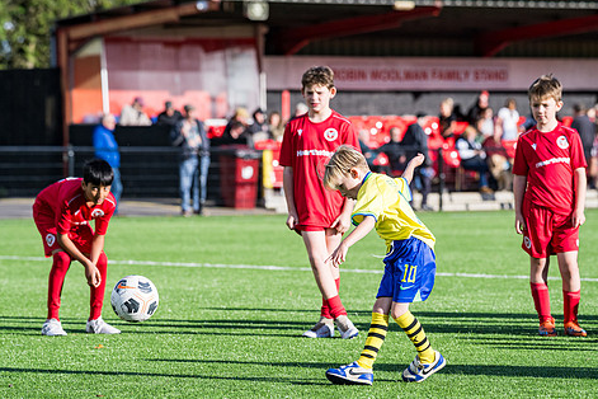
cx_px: 329
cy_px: 306
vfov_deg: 6.3
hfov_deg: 9.4
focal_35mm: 218
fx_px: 3621
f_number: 4
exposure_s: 1/3200
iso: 400
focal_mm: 135
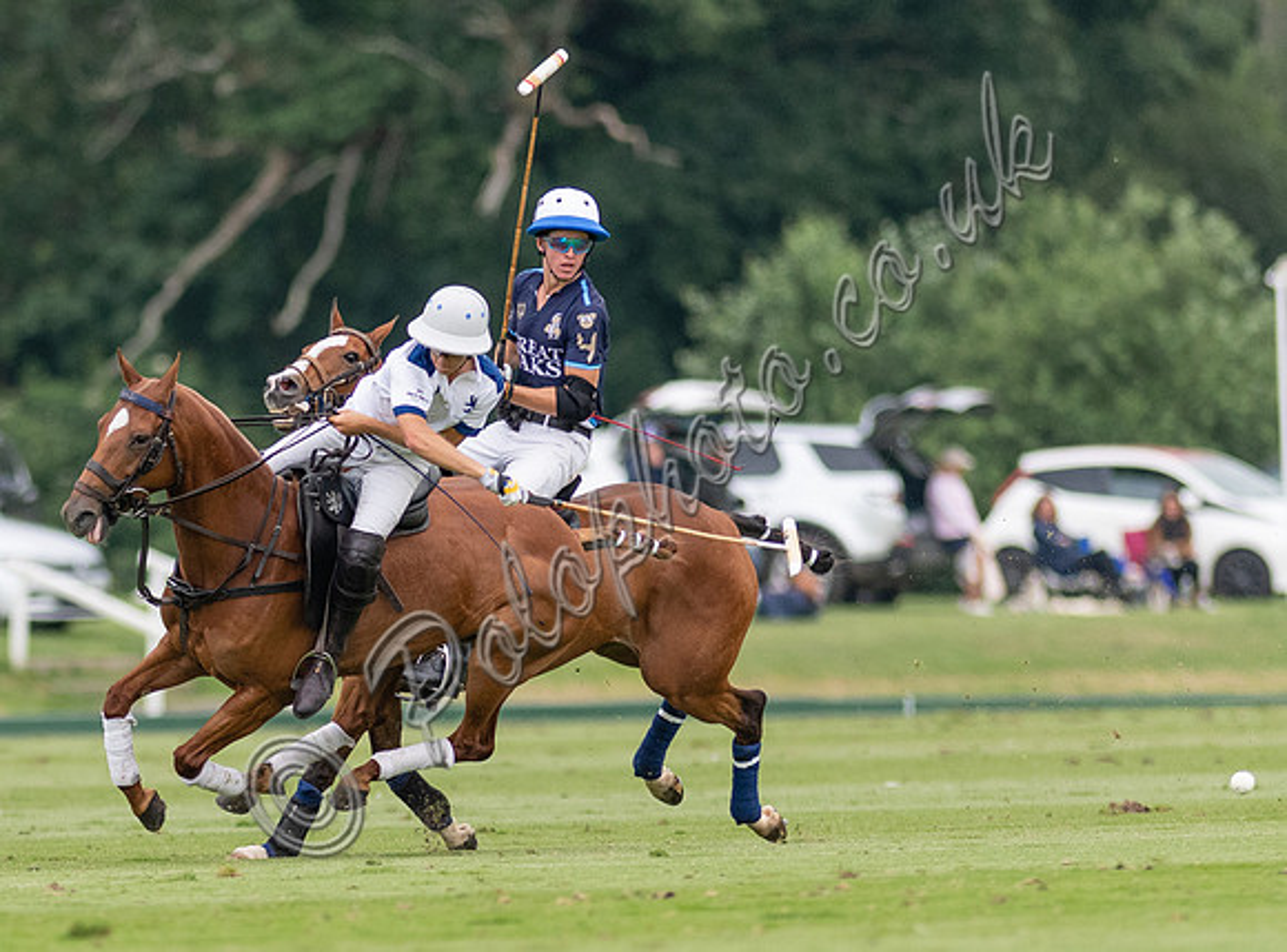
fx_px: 32777
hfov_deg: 2.2
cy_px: 642
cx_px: 255
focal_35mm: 886
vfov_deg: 1.7
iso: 640
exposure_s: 1/3200
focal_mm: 300
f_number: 2.8
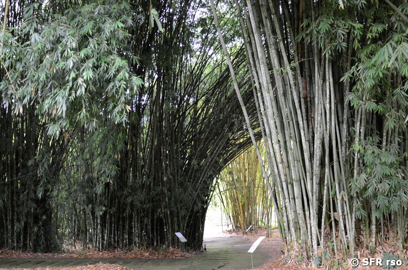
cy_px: 135
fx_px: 305
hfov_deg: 67.5
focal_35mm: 27
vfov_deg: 47.7
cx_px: 204
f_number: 3.5
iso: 800
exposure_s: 1/30
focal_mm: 18
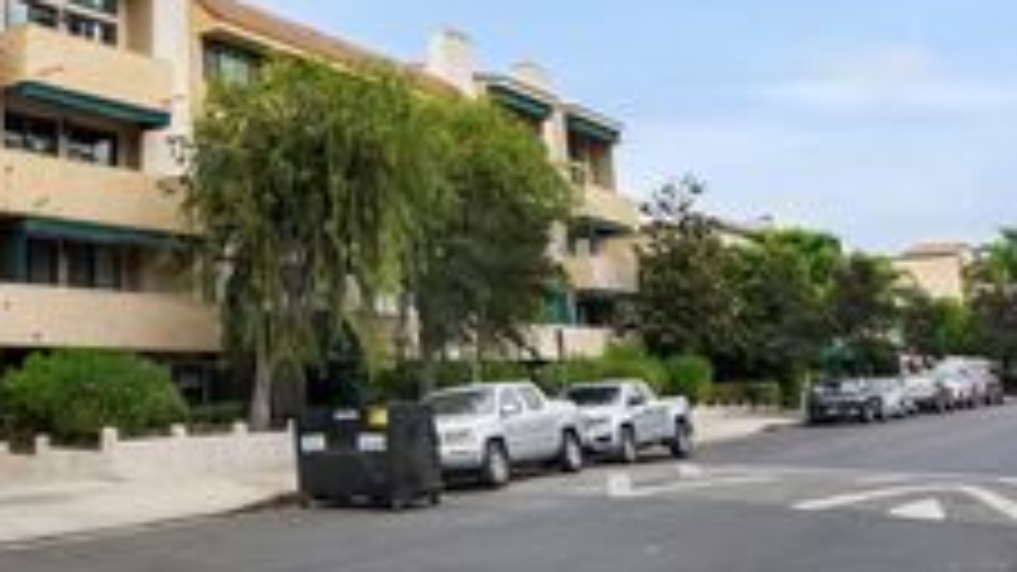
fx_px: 998
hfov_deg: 47.6
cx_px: 72
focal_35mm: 37
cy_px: 124
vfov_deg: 31.2
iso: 200
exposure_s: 1/200
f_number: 8
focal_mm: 16
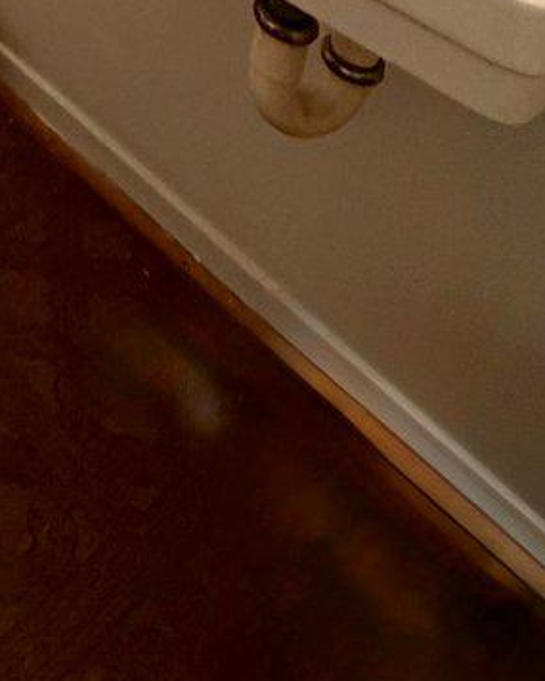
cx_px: -279
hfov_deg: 21.5
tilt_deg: -8.4
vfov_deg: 19.4
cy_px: -662
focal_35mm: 59
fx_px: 1189
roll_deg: -3.1
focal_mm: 2.22
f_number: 2.2
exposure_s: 1/60
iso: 200
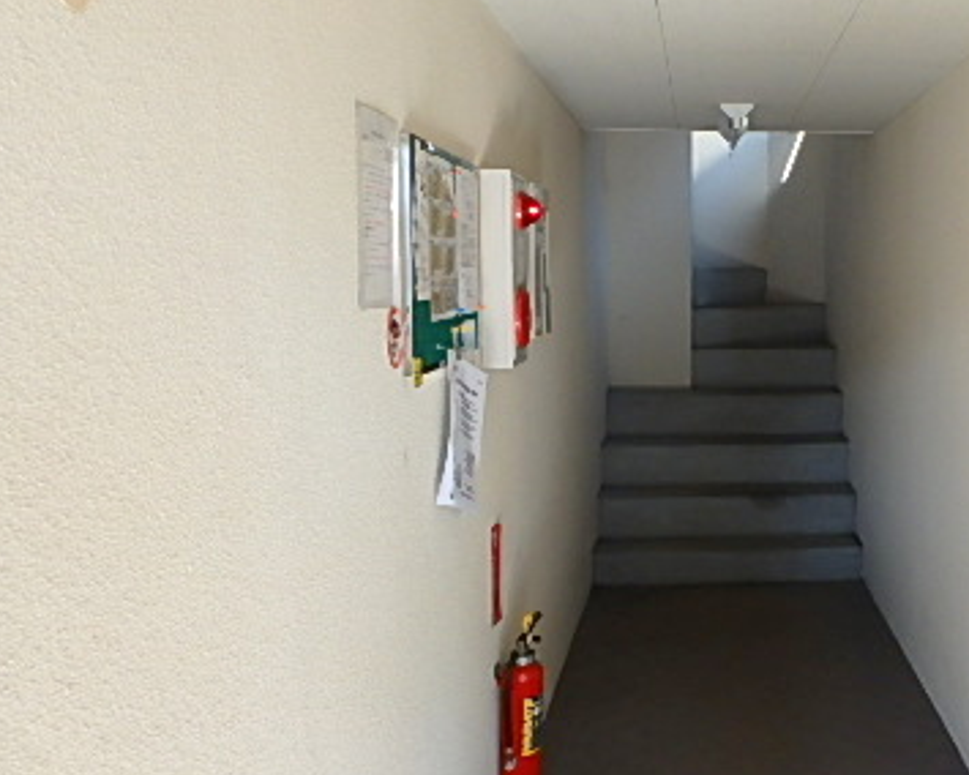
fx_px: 1061
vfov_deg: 40.1
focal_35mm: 37
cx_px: 786
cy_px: 371
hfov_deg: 46.3
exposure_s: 1/50
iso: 200
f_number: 3.5
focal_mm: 3.7
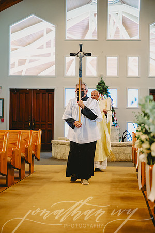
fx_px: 452
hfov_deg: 19.5
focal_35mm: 70
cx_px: 78
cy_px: 116
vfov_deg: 28.8
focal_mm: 70
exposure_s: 1/250
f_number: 2.8
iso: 2500
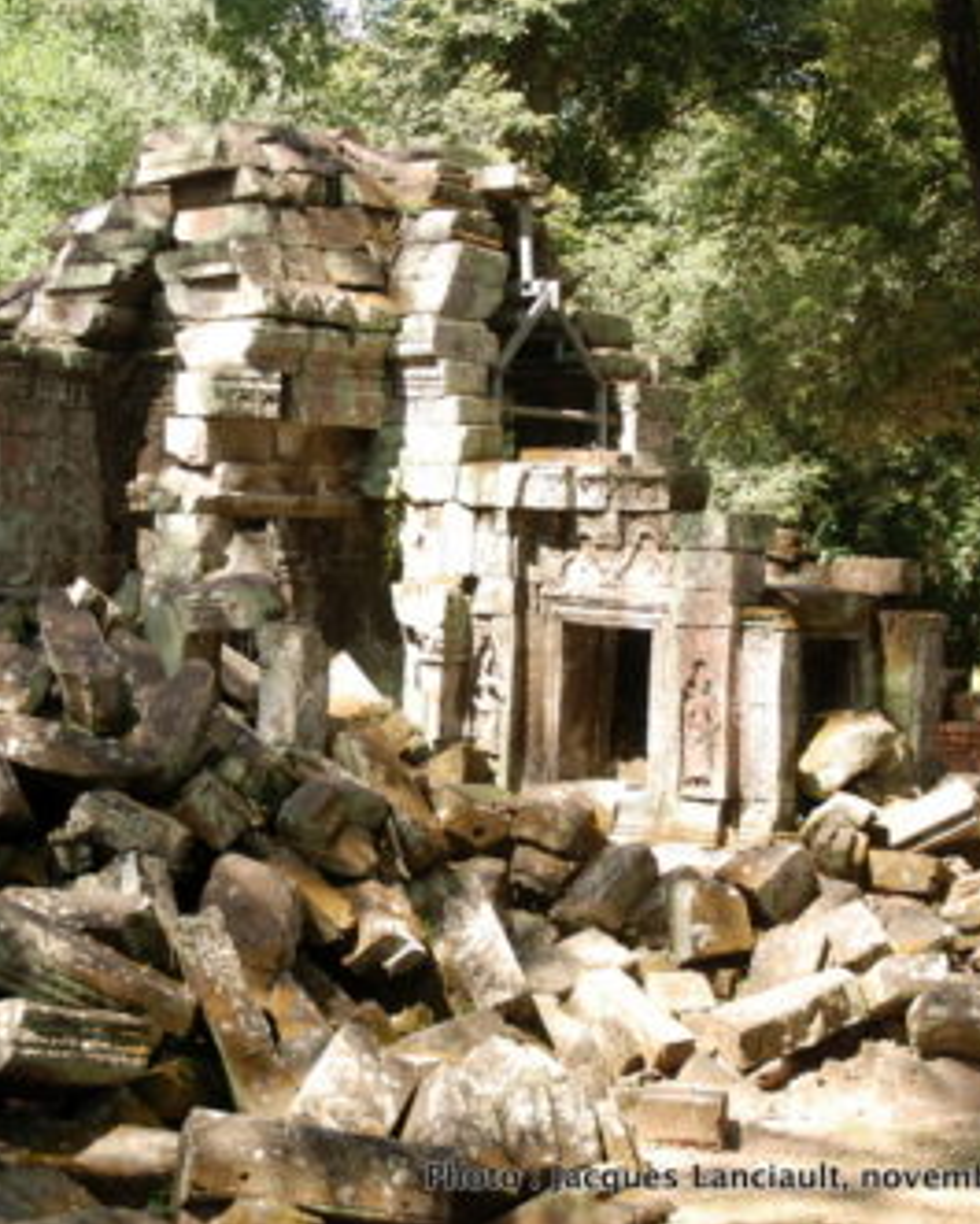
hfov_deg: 24.4
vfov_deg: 30.6
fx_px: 2236
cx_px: 244
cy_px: 612
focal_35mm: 62
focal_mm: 29
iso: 100
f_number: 4
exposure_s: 1/60
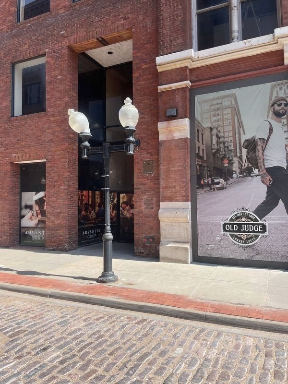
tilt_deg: +2.7
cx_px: 144
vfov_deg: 67.3
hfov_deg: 53.1
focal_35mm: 26
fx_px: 288
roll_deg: +1.0
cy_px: 192
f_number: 1.6
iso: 32
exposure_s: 1/1453
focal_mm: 4.2
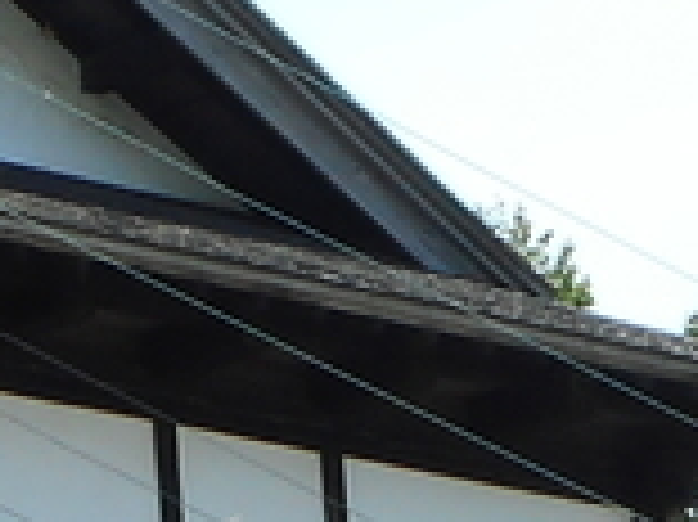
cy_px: 774
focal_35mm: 302
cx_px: -941
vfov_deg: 4.9
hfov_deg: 6.3
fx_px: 6085
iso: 80
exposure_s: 1/320
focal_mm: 6.9
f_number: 4.5
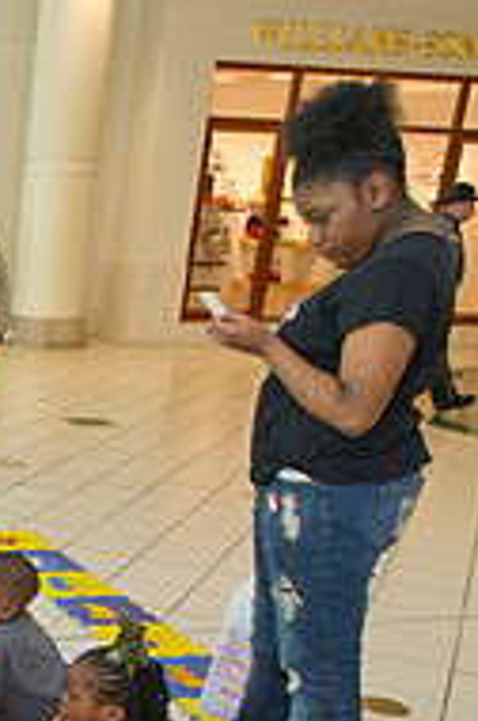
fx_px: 1039
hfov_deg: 20.9
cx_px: -288
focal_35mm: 52
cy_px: 611
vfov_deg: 36.5
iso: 1250
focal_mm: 17
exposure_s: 1/250
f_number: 3.5
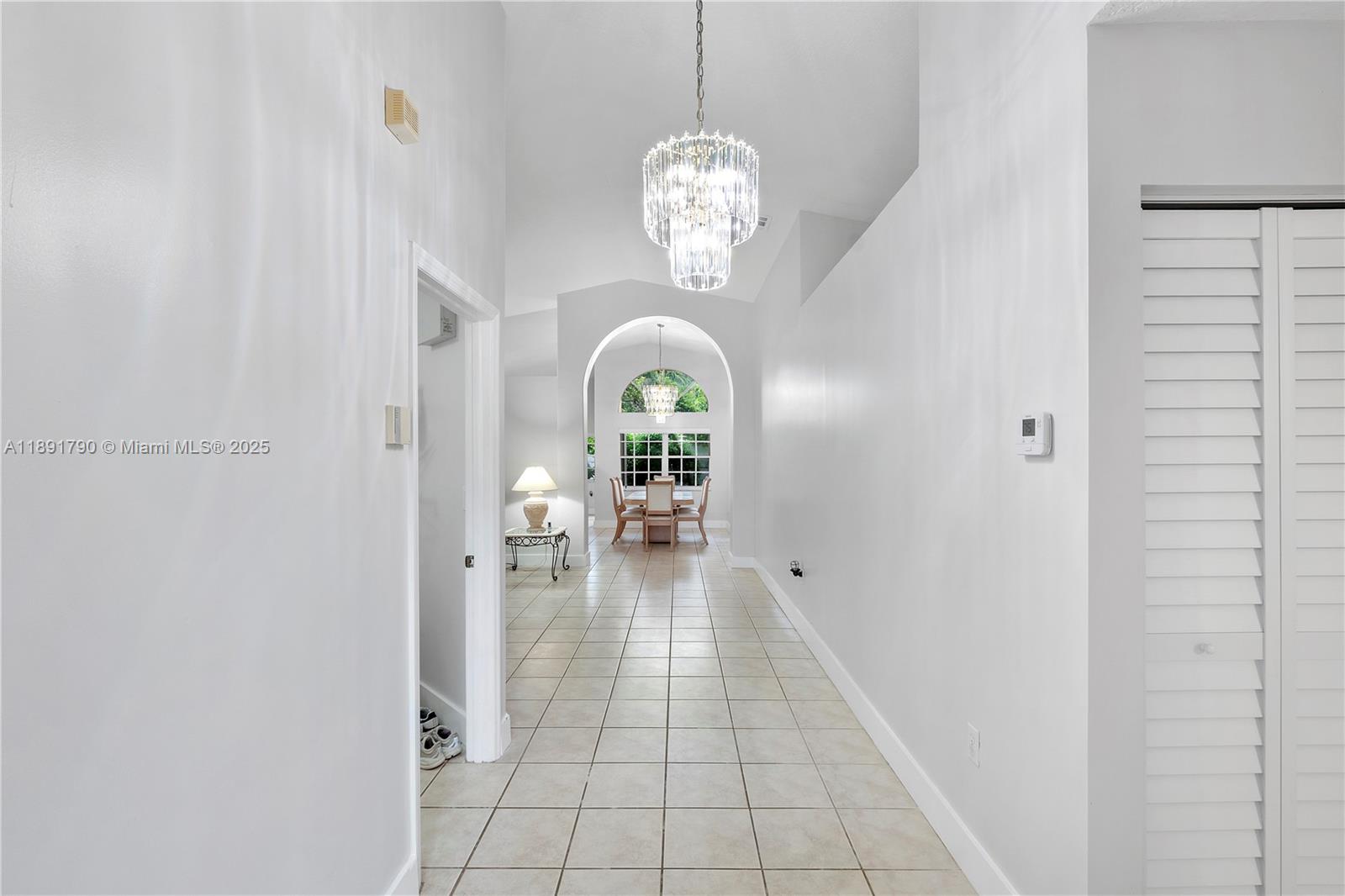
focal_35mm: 15
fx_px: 560
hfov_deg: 100.4
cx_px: 672
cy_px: 448
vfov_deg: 77.3
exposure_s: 1/1.67
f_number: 11
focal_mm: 10
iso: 160
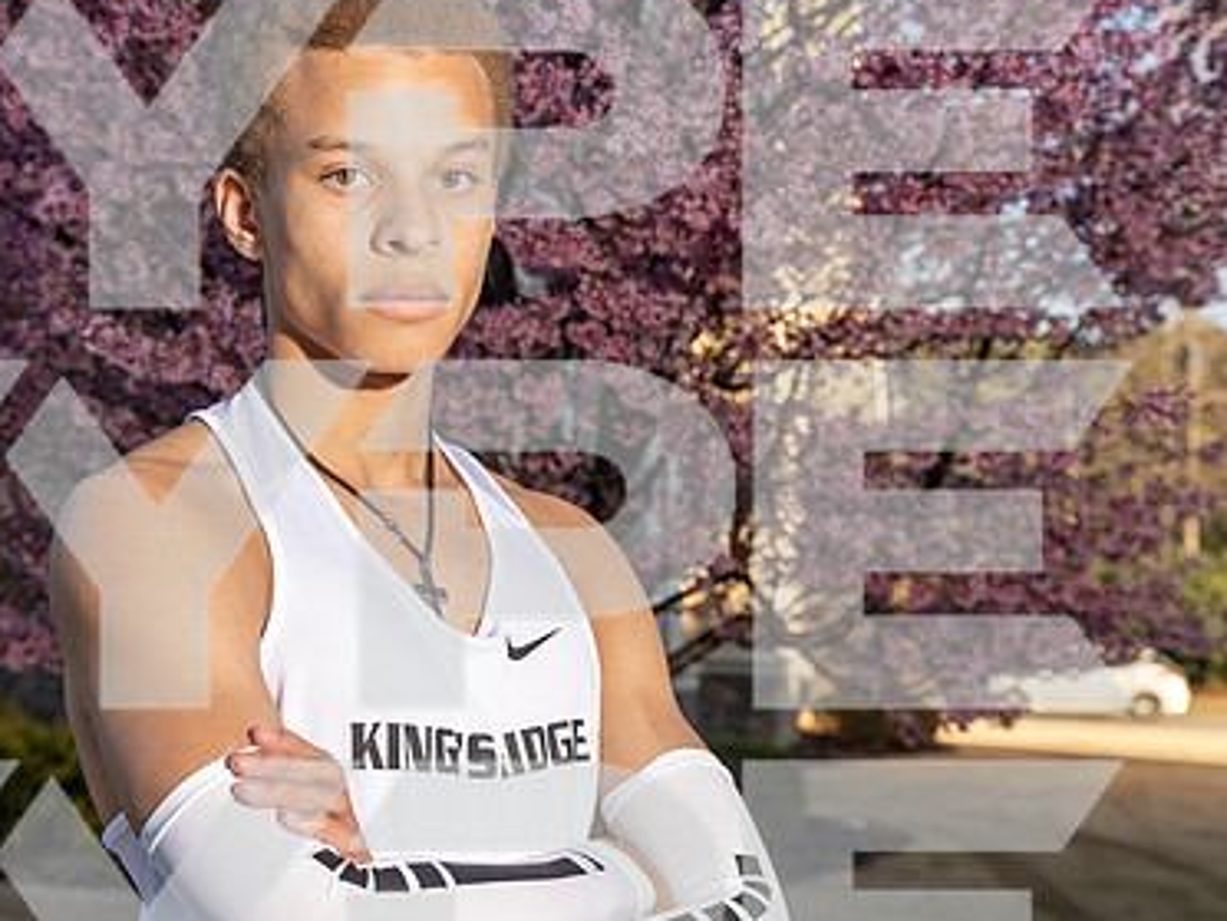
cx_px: 294
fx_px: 2127
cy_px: 536
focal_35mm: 60
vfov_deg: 24.4
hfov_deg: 31.6
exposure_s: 1/125
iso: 100
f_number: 5.6
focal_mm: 40
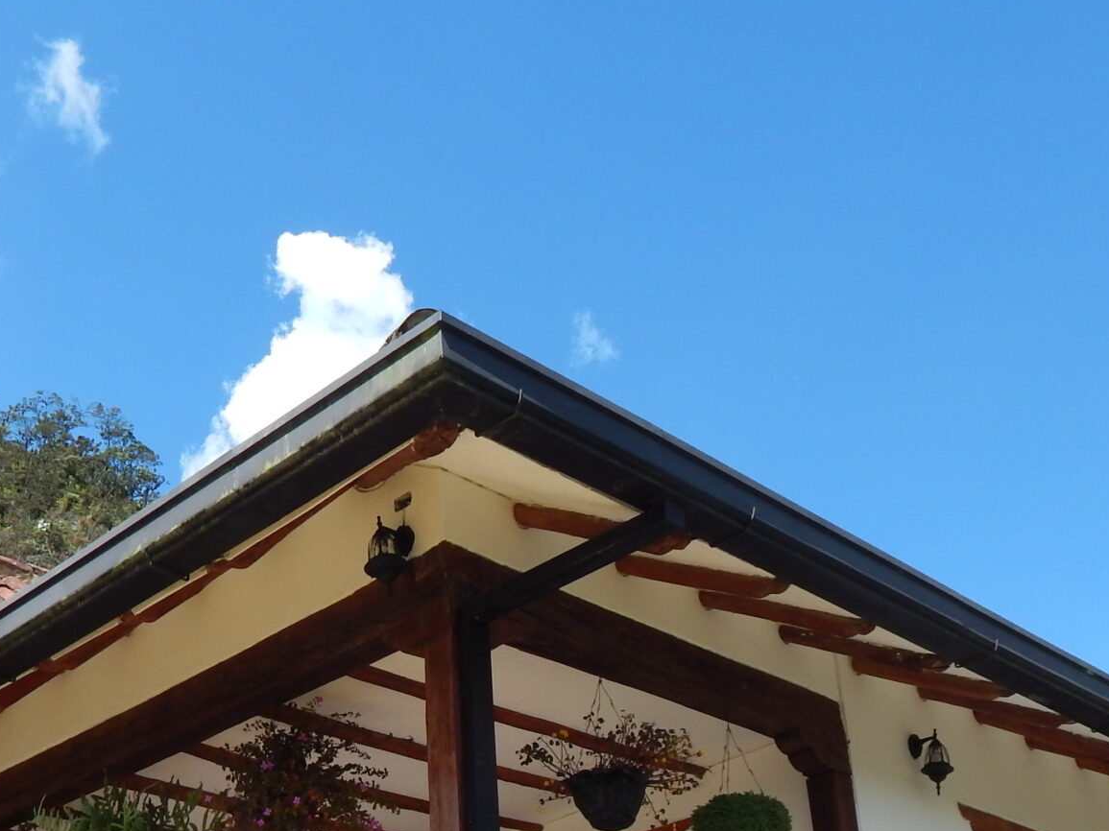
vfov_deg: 27.7
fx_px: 1634
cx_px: 523
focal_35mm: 51
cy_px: 712
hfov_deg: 37.5
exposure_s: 1/1000
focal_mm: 4
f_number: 3
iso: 125
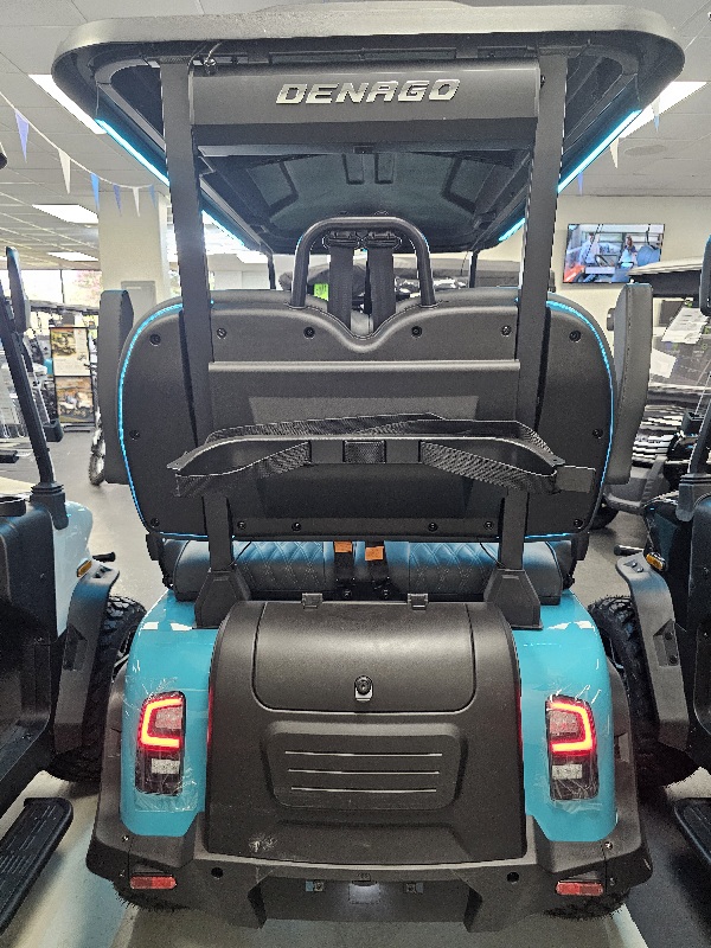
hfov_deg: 58.9
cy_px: 474
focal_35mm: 23
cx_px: 356
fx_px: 630
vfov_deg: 73.9
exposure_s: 1/120
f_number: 1.7
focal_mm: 6.3
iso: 800
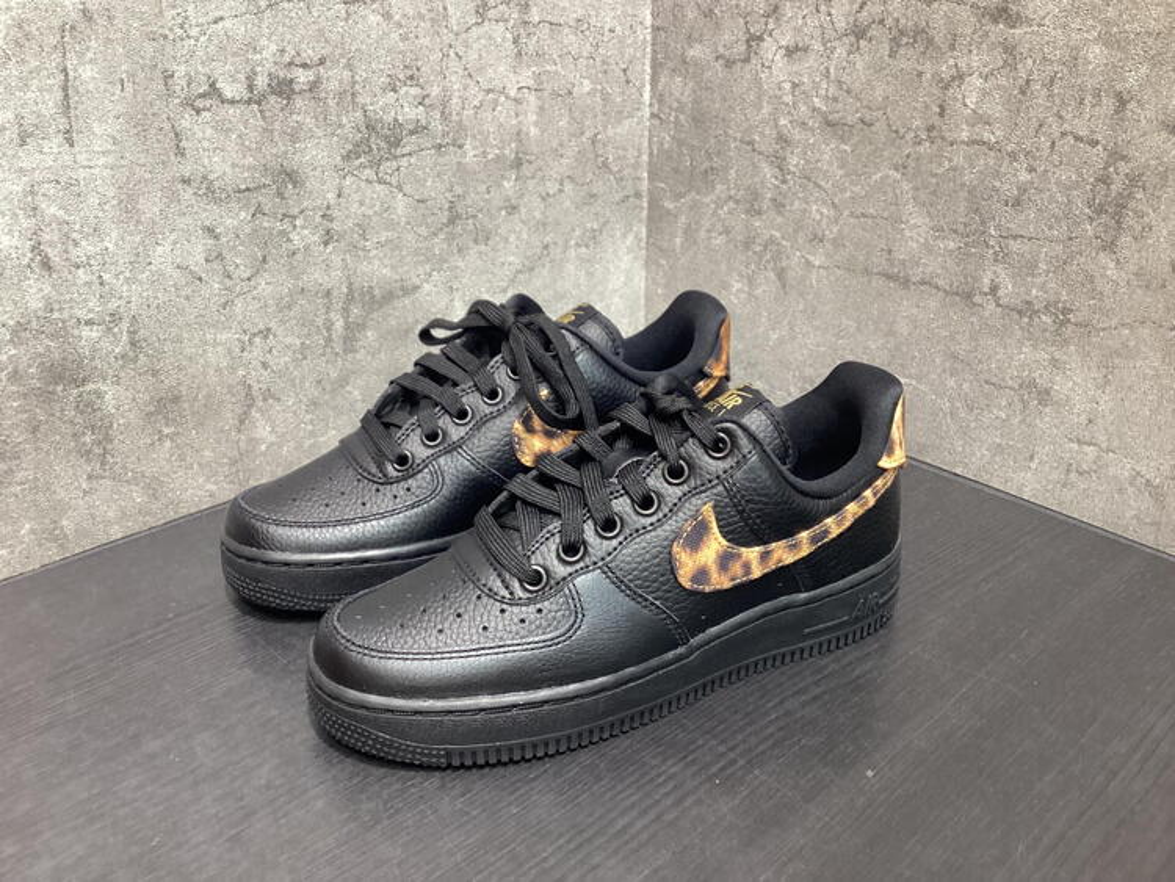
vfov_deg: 45.5
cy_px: 441
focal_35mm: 31
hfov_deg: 58.3
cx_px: 588
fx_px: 1053
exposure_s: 1/50
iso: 320
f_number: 2.4
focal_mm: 3.3
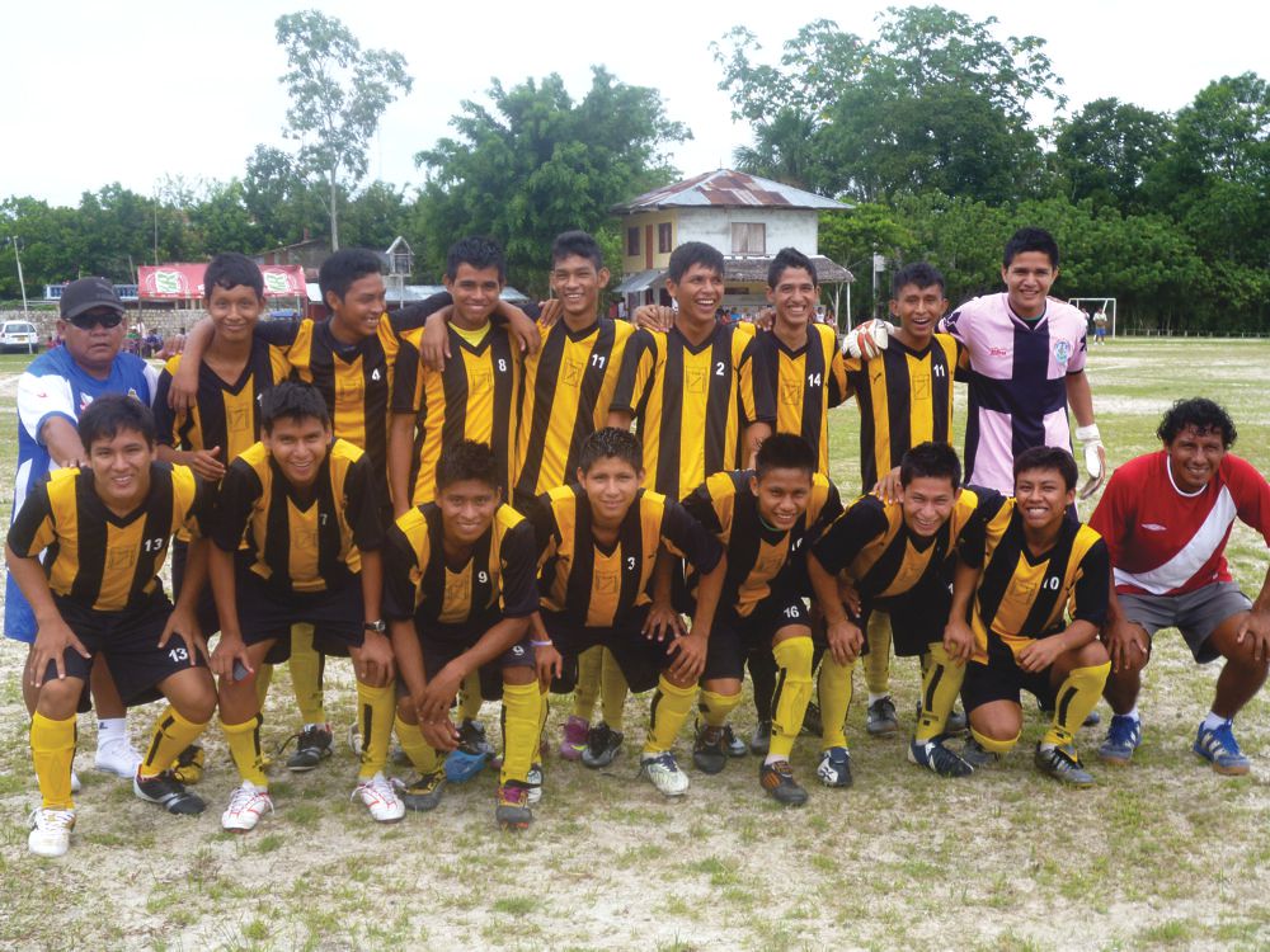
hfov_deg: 39.7
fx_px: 1761
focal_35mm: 48
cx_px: 635
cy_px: 476
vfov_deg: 30.3
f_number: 4
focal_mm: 8.6
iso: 100
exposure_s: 1/200
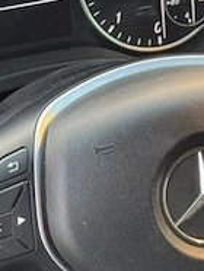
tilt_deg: -30.4
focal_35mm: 206
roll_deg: +2.2
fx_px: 1615
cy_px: 236
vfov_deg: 9.6
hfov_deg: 7.2
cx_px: 122
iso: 250
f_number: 1.78
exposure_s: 1/55
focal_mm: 6.76
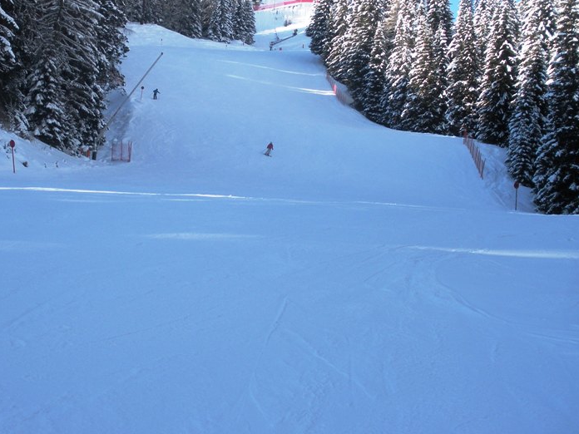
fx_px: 886
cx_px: 223
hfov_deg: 36.0
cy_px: 155
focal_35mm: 53
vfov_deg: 27.4
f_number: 3.5
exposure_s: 1/278
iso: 64
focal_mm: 6.3
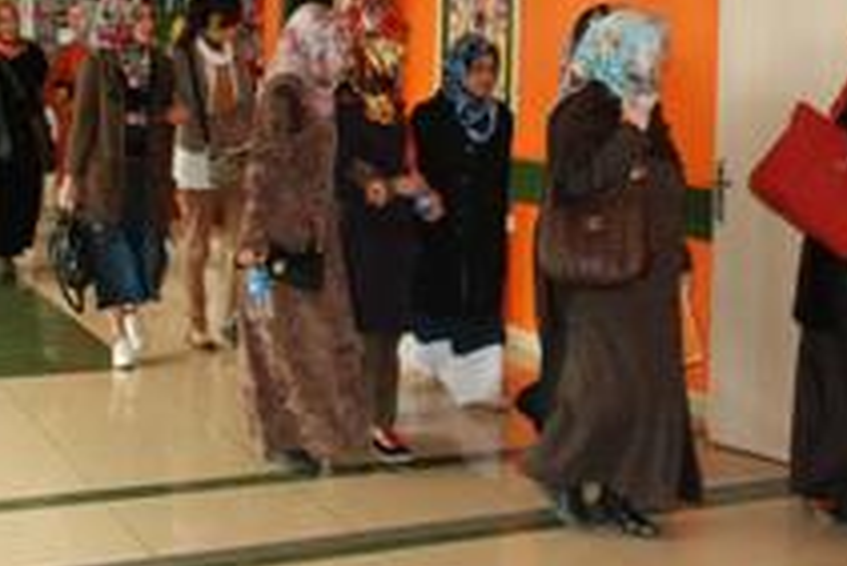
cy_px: 149
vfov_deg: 19.4
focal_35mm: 70
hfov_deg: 28.8
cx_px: 494
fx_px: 1648
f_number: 5
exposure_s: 1/60
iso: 800
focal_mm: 22
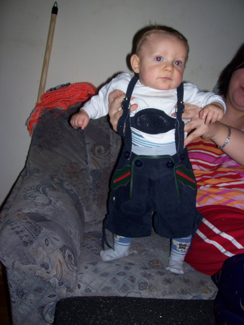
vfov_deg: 54.0
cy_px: 162
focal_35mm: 34
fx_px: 320
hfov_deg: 41.8
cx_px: 122
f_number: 2.7
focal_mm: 5.6
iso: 80
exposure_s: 1/64
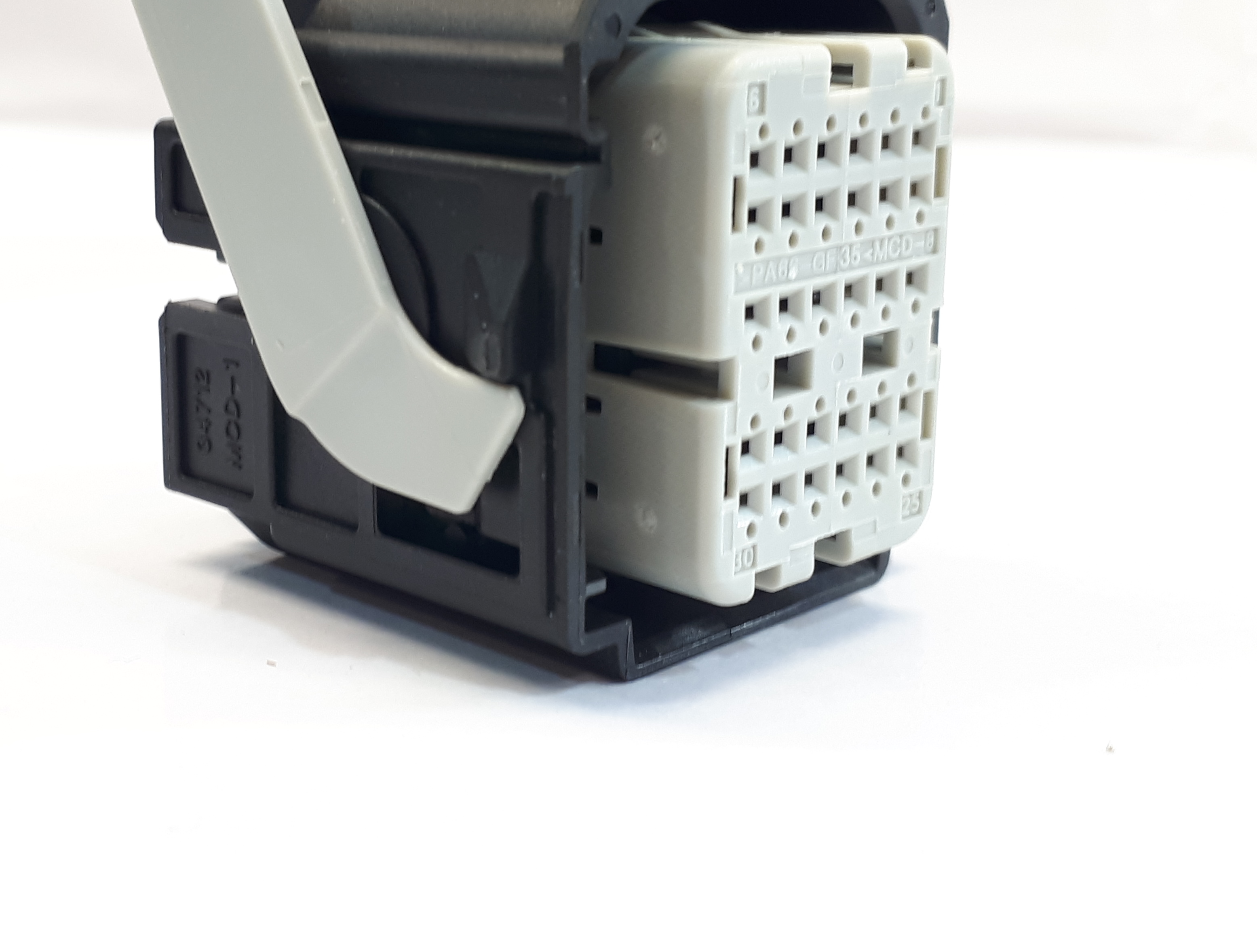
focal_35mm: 40
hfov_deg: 46.1
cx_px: 420
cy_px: 294
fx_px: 1453
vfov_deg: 35.5
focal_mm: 3.6
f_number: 1.9
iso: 50
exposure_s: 1/33
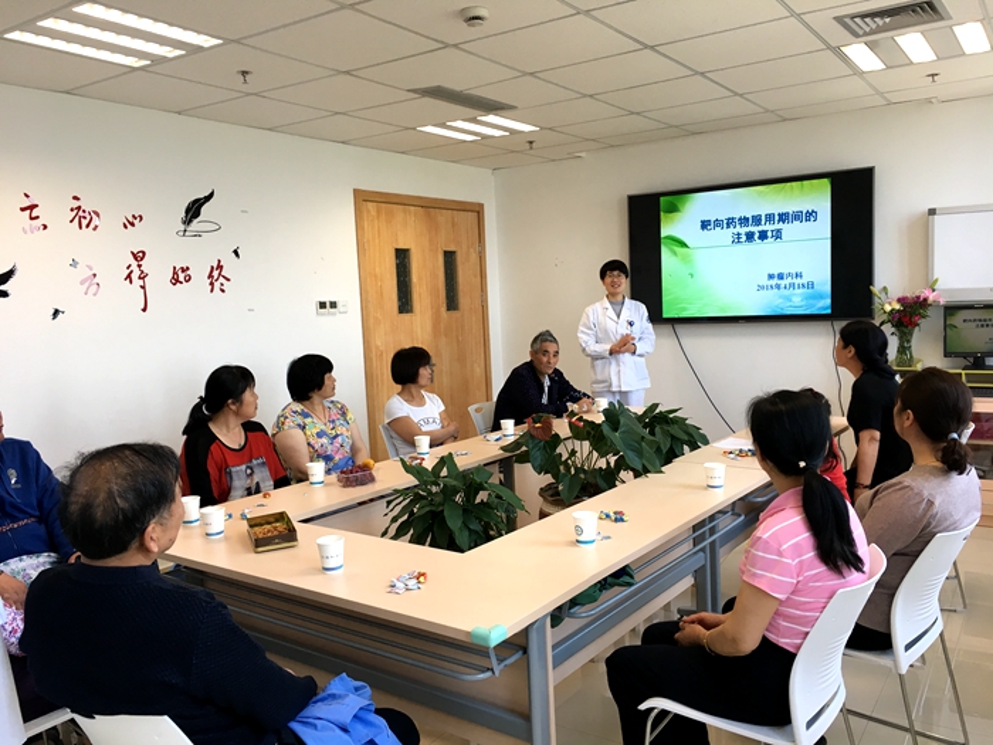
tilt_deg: -4.4
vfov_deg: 48.2
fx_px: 832
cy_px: 372
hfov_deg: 61.7
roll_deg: +3.1
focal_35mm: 29
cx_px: 496
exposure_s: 1/33
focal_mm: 4.15
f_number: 2.2
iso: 25
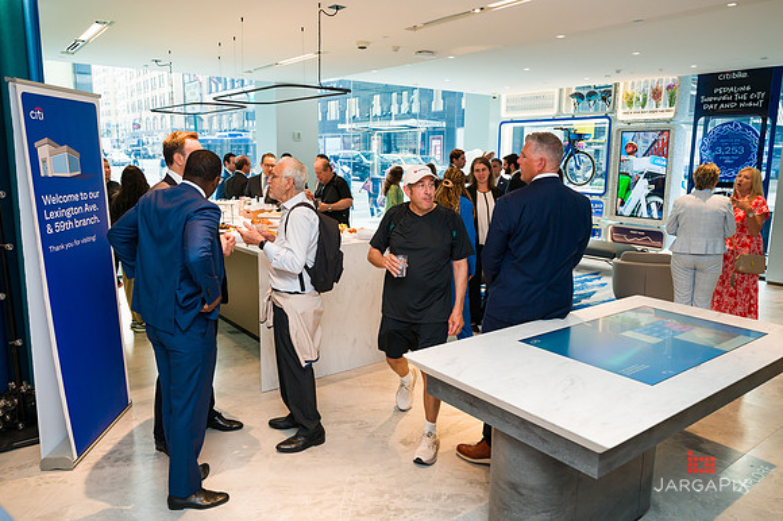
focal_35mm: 26
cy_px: 254
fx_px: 558
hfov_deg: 70.1
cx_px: 381
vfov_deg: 50.0
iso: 400
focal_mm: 24
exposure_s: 1/200
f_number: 3.5
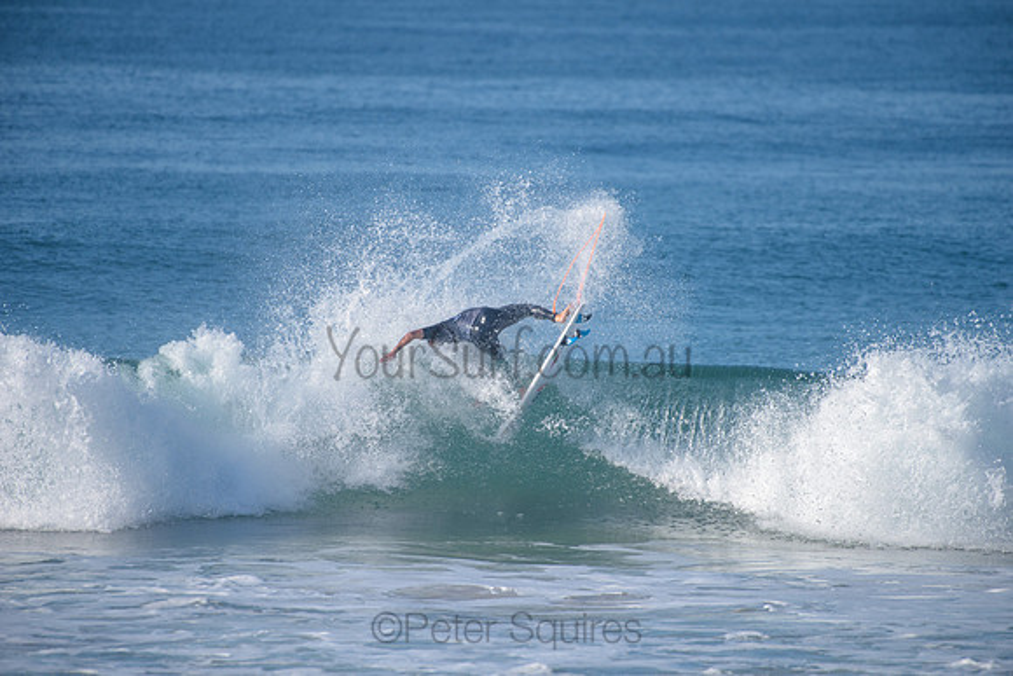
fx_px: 14072
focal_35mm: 500
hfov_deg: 4.1
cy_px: 338
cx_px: 506
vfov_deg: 2.8
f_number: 5.6
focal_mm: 500
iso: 280
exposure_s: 1/2000
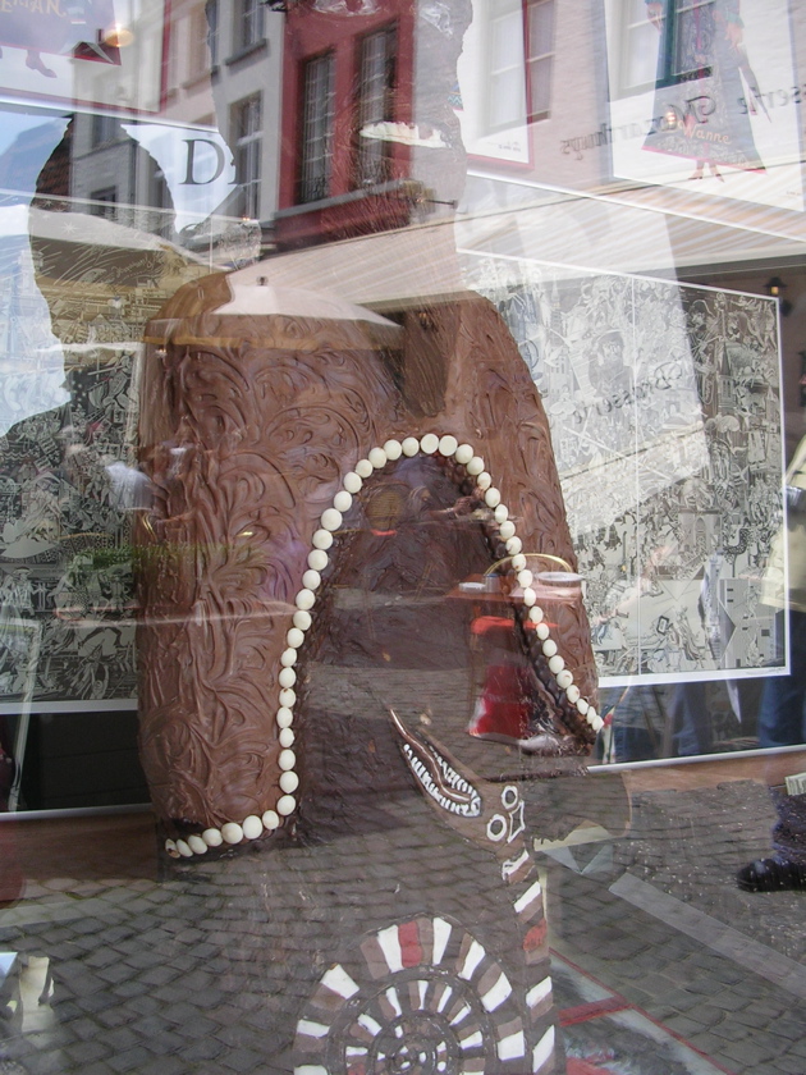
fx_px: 1180
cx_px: 403
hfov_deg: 37.7
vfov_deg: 49.0
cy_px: 538
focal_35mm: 38
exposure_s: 1/264
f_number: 2.8
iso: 50
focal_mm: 5.8
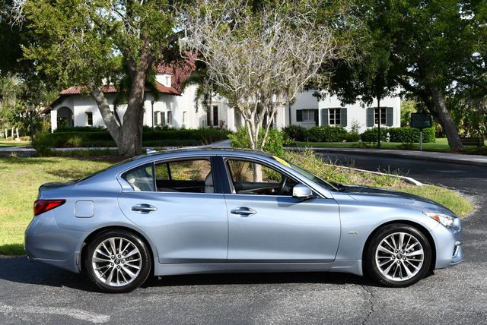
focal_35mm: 44
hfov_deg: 44.5
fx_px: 596
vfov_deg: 30.6
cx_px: 244
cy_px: 162
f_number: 8
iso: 200
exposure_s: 1/250
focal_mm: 22
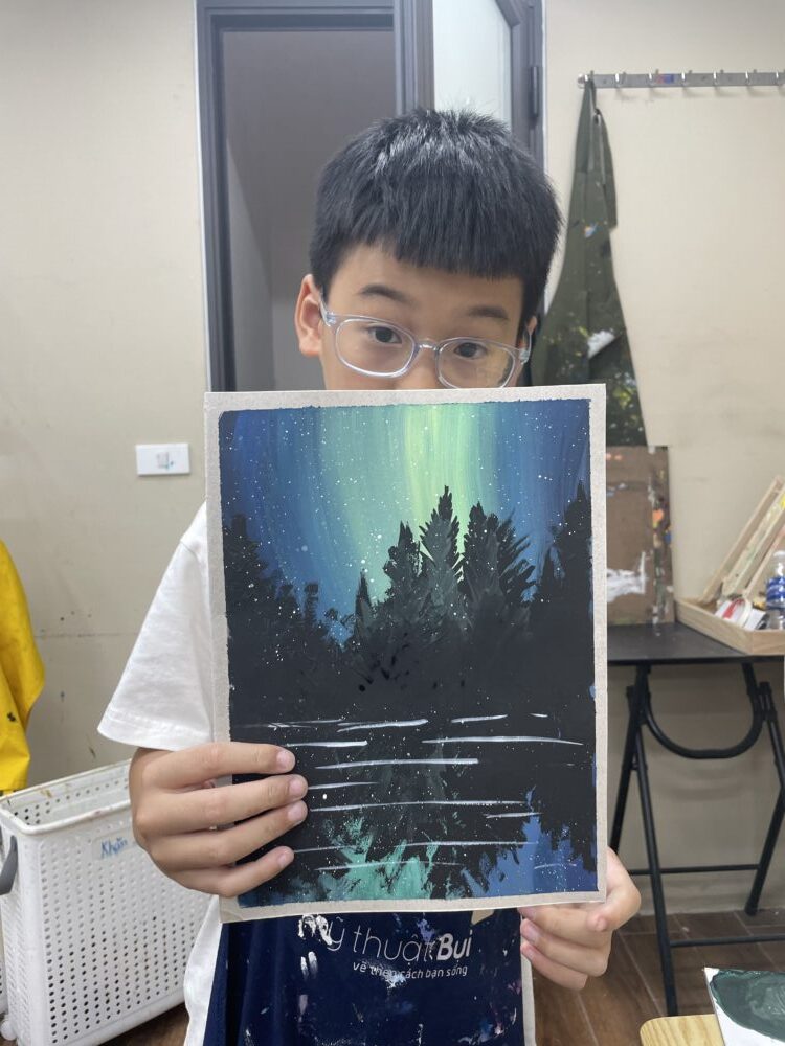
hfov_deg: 53.1
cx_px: 392
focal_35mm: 26
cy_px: 523
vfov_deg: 67.3
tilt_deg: -2.5
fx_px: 786
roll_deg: +1.2
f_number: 1.6
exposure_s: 1/100
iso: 64
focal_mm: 4.2
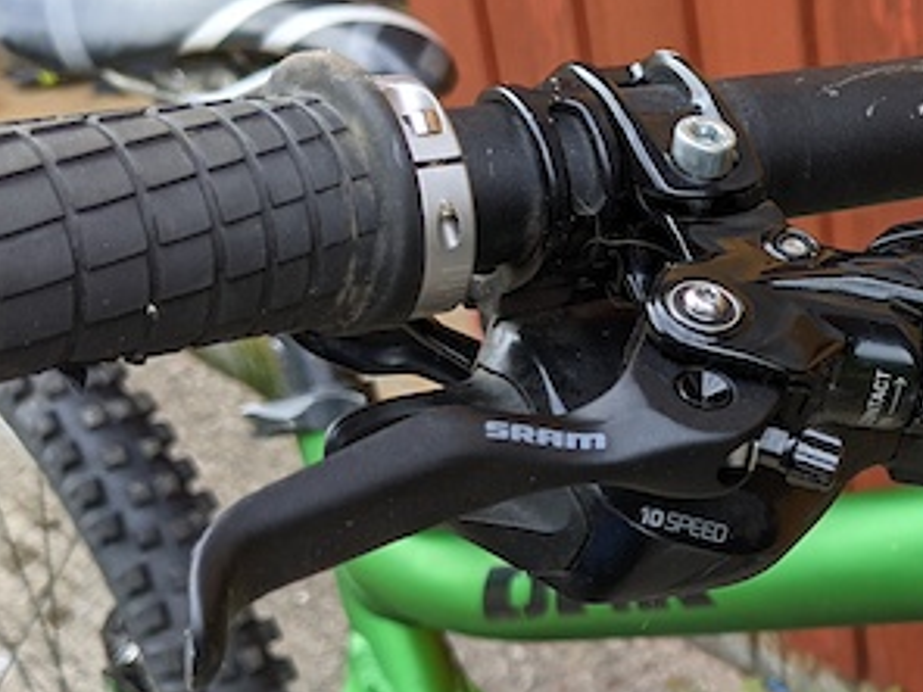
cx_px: 1017
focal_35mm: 73
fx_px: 1946
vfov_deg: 20.0
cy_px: 517
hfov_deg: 24.8
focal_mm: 4.38
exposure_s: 1/244
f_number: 1.73
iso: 45
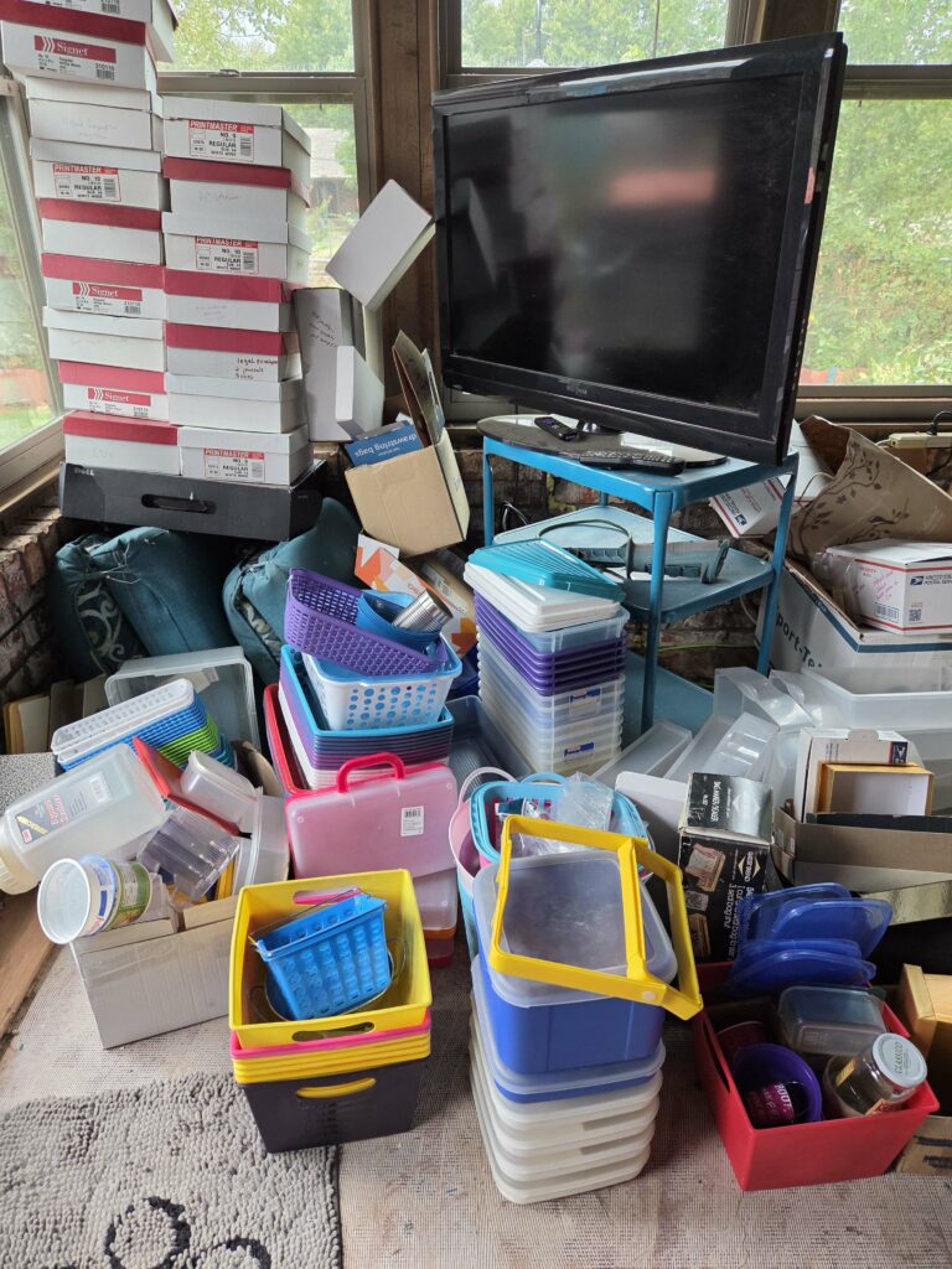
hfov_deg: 58.9
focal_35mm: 23
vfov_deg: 73.9
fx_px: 843
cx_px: 476
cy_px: 634
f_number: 1.8
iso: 200
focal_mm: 5.4
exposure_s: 1/120
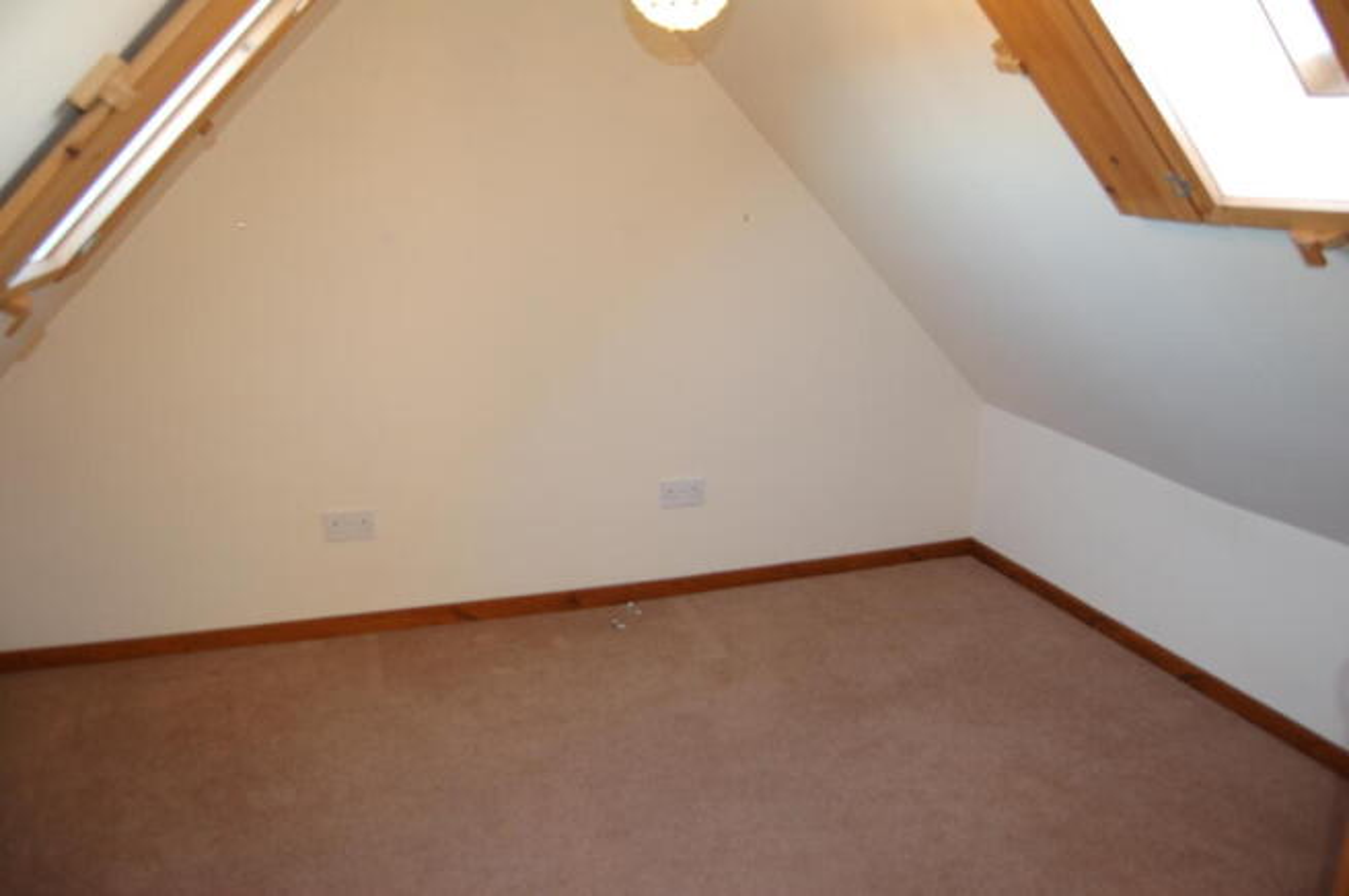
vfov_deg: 47.8
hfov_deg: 67.4
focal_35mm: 27
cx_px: 674
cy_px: 448
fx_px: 1011
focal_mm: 18
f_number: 3.5
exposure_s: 1/6
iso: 400
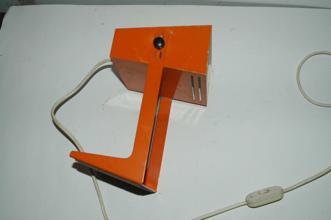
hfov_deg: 46.4
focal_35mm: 42
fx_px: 386
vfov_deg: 31.8
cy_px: 110
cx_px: 166
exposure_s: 1/125
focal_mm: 28
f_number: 7.1
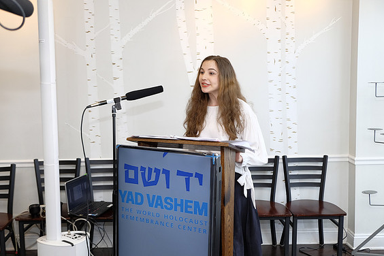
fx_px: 384
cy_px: 126
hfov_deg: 53.1
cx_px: 191
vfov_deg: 36.9
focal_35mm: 36
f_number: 3.2
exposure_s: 1/180
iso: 800
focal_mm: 23.3
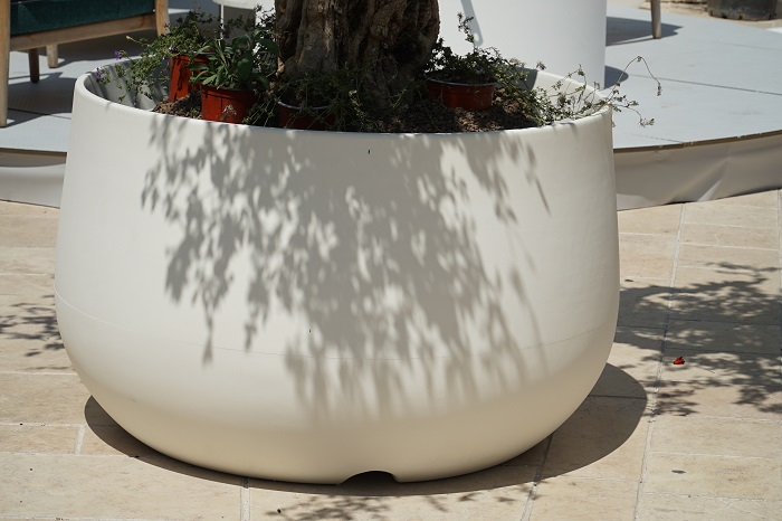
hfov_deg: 18.0
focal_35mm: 114
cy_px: 260
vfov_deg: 12.0
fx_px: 2475
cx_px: 391
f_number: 9
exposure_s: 1/400
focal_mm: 76
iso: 100
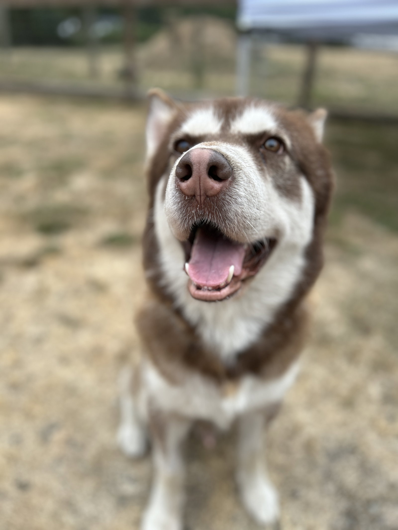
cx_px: 199
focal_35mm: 26
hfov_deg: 53.1
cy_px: 265
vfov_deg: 67.3
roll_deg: -1.4
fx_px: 399
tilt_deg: -30.4
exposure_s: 1/932
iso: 50
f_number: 1.5
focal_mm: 5.7
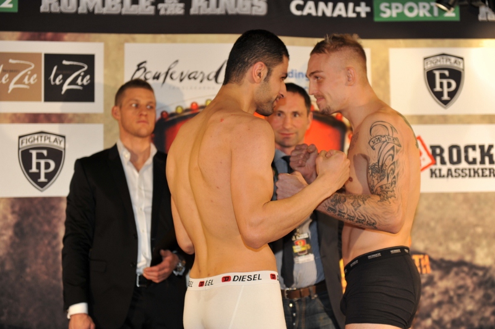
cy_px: 164
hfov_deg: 28.9
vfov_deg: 19.4
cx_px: 248
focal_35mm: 70
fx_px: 962
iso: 500
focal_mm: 70
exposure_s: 1/160
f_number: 2.8
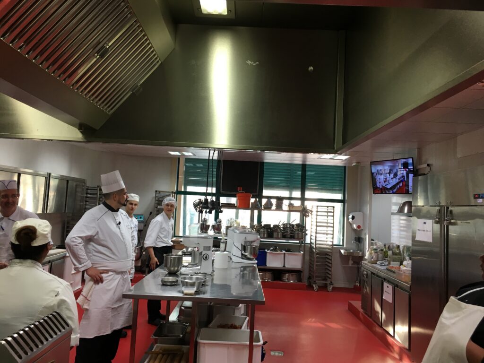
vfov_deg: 48.2
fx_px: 405
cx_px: 242
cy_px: 182
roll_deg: -2.3
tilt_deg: +4.3
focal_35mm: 29
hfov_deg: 61.7
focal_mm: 4.15
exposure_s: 1/33
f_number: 2.2
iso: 32
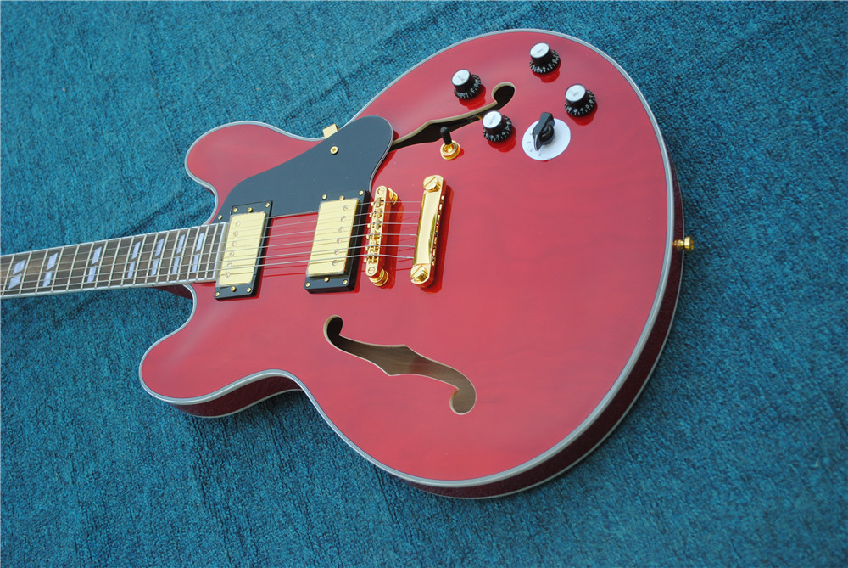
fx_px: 1238
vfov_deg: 25.8
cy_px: 284
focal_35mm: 52
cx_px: 424
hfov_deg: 37.8
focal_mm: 35
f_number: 5
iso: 100
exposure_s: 1/100
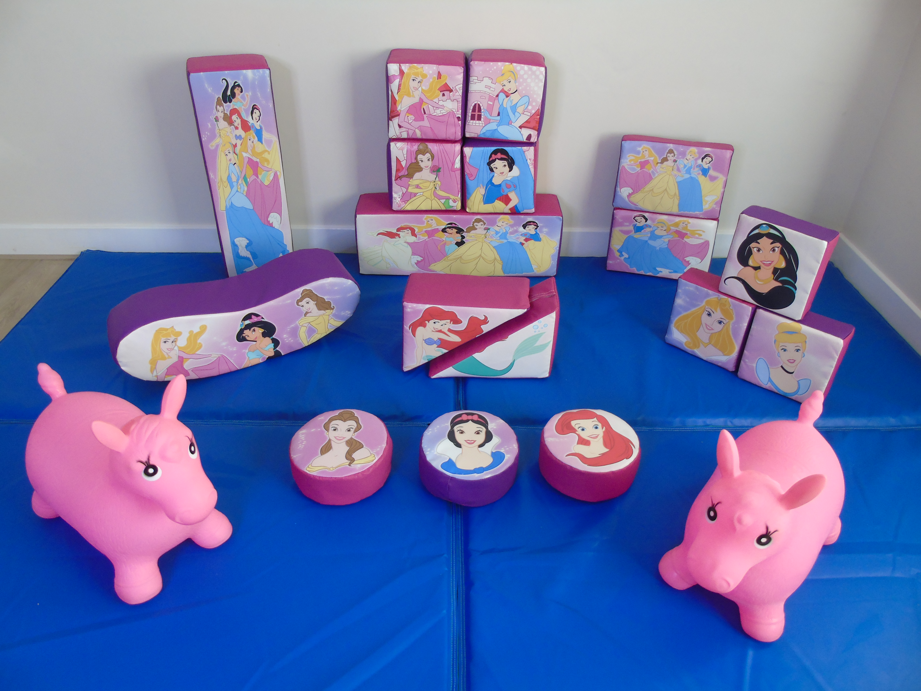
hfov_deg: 69.4
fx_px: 665
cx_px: 460
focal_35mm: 25
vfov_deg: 54.9
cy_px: 346
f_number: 3.4
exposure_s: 1/30
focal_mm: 4.4
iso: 200
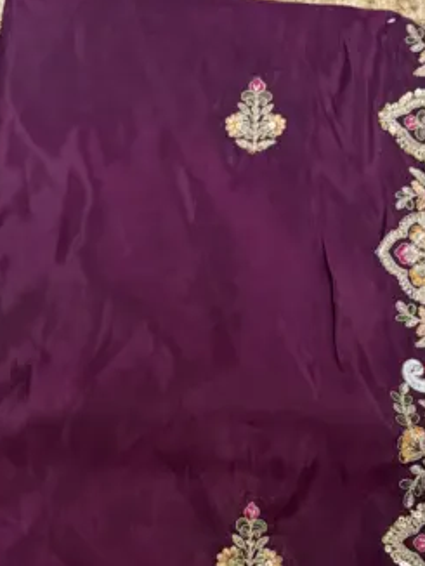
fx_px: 834
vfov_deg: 35.7
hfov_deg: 28.6
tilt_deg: -70.2
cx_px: 198
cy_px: 483
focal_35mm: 51
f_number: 1.6
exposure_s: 1/33
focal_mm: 5.96
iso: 400
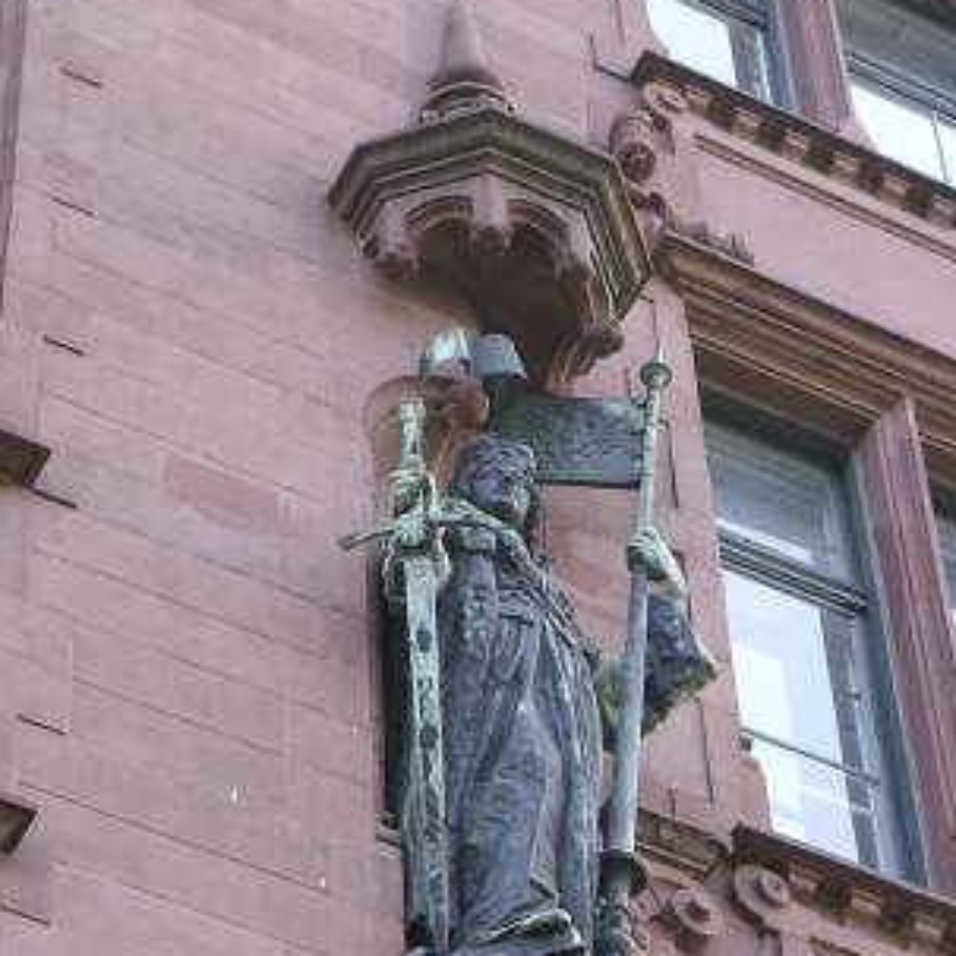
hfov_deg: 12.4
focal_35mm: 141
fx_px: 4406
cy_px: 659
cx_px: 500
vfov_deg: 12.4
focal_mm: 70
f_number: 6.3
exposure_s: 1/30
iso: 100
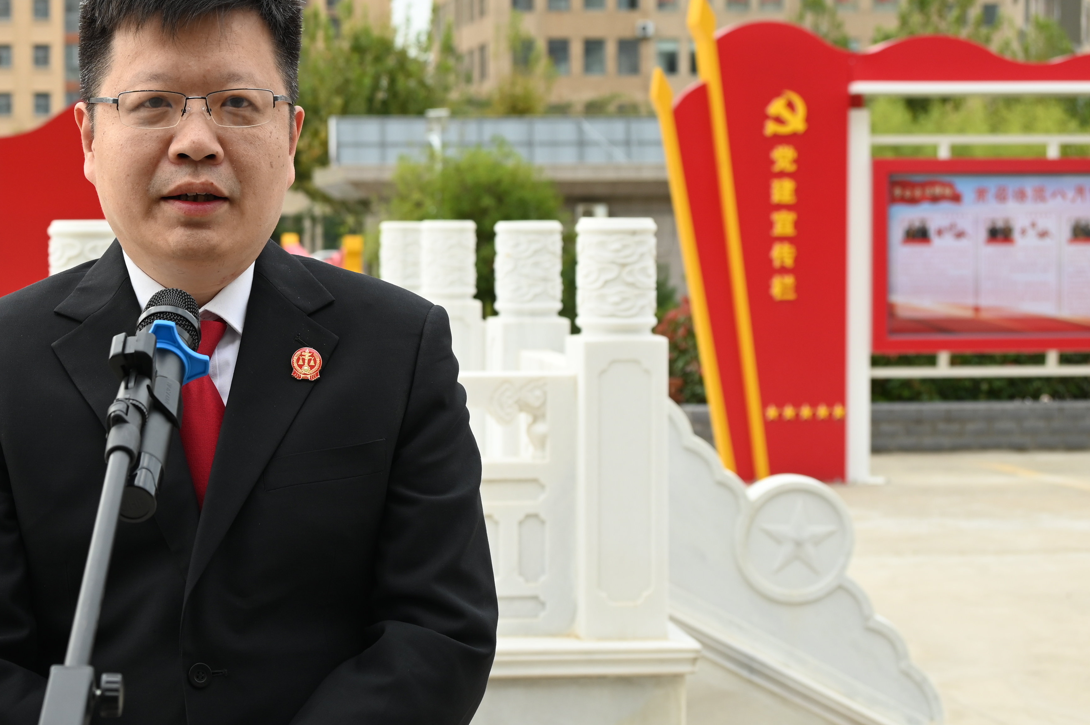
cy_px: 323
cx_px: 268
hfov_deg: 25.7
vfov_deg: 17.5
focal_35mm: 78
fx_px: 2360
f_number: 5.3
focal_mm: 45
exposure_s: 1/160
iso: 250
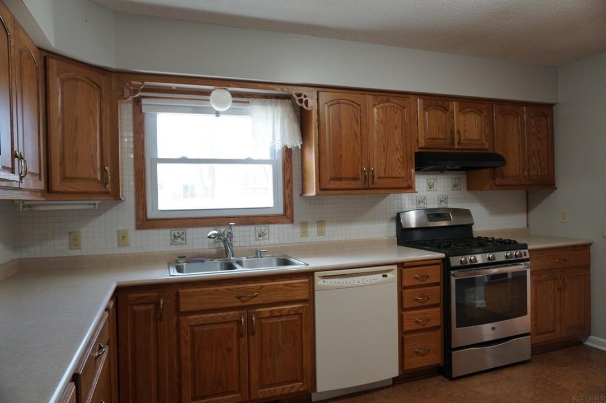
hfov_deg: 73.8
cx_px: 303
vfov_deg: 53.0
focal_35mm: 24
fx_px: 404
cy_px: 202
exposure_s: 1/160
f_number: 4
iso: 1000
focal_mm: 16
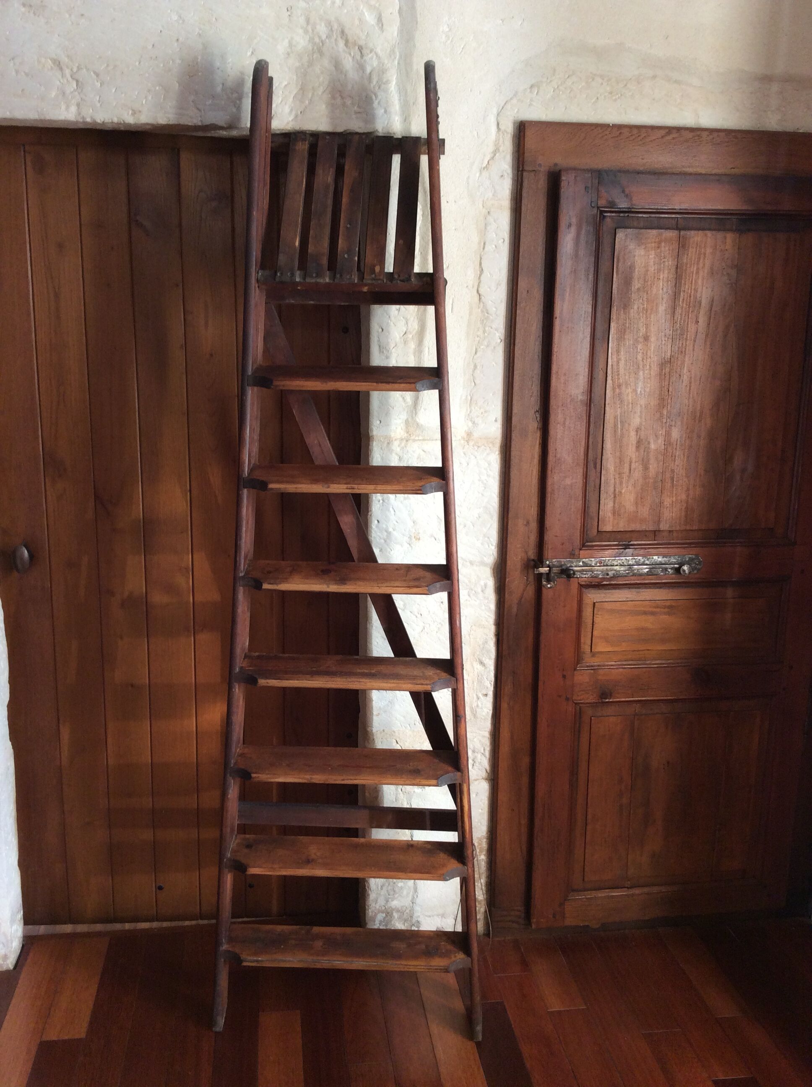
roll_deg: -0.2
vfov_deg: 56.9
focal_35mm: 32
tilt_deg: -12.8
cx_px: 406
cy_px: 544
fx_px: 1003
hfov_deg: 44.1
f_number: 2.4
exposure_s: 1/25
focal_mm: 3.3
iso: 64
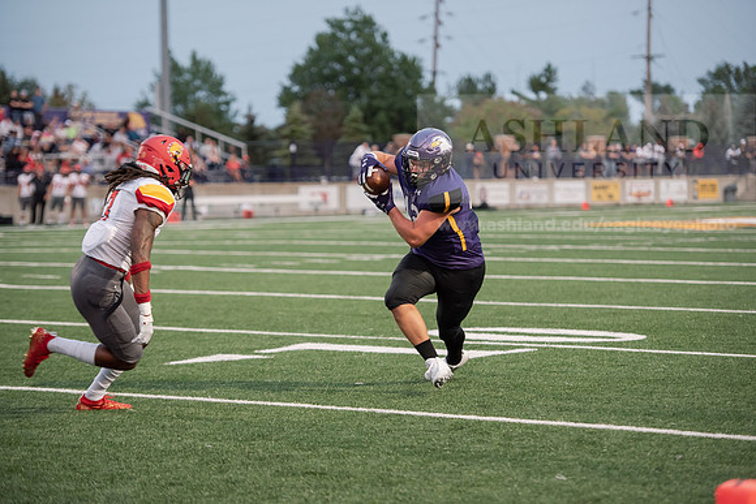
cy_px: 252
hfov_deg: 16.8
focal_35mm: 122
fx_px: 2562
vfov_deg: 11.2
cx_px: 378
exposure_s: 1/800
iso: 2000
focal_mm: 122
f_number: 2.8
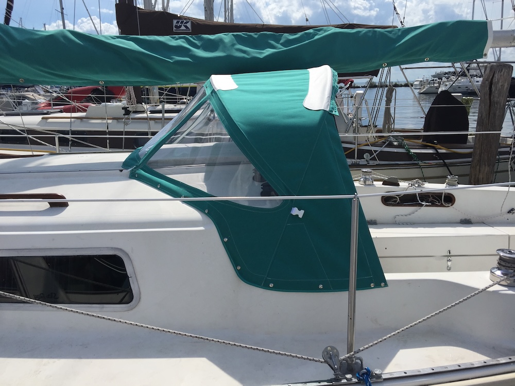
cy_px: 193
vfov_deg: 48.2
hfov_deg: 61.7
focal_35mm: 29
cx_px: 258
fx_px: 431
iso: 32
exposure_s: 1/4405
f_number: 2.2
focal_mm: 4.15
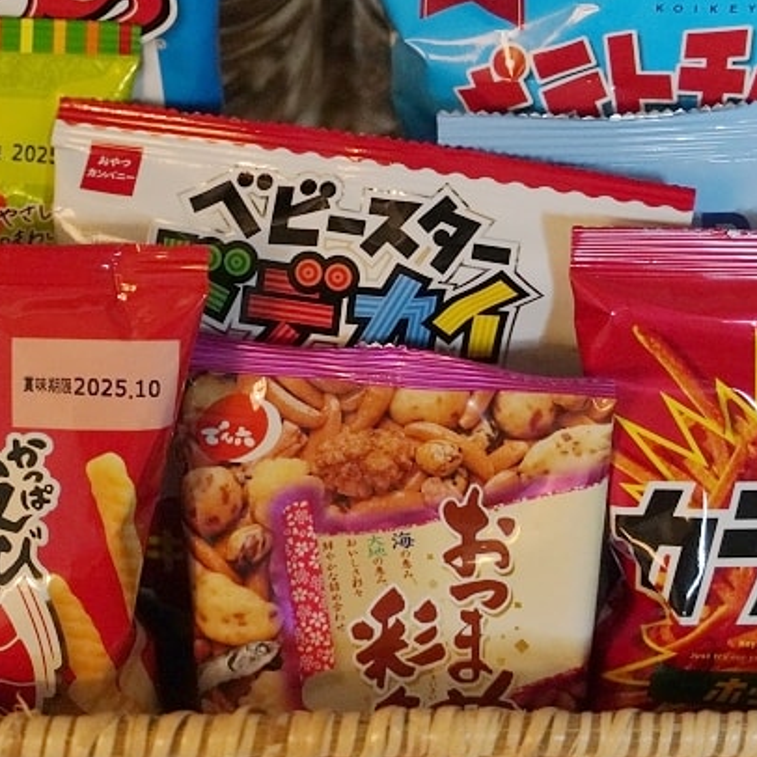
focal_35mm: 123
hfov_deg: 14.2
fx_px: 3043
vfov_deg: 14.1
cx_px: 299
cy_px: 149
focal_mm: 49
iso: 6400
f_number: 2.8
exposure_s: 1/160
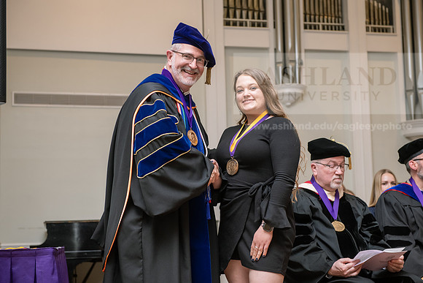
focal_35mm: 70
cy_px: 142
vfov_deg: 19.5
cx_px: 212
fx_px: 823
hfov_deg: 28.8
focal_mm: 70
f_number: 4.5
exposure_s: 1/250
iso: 1250
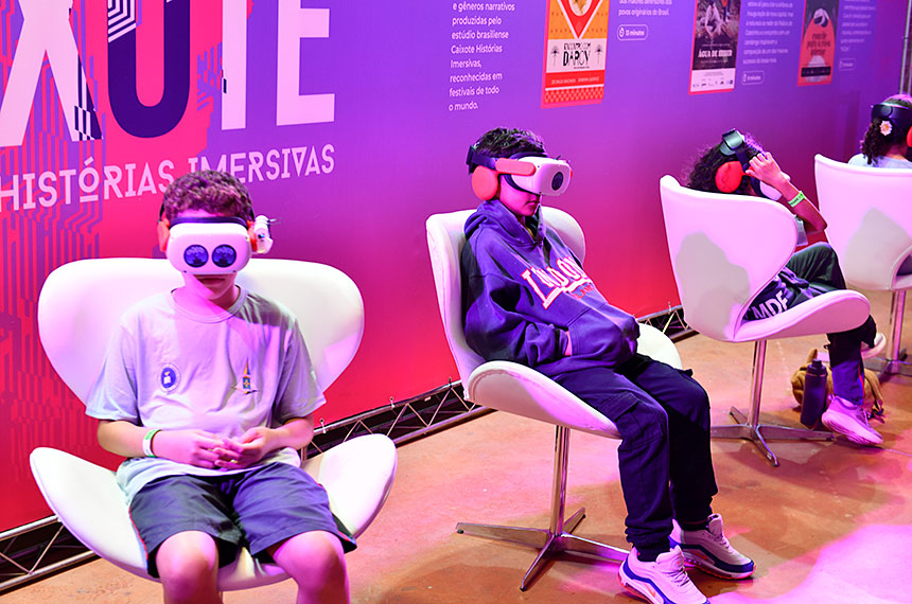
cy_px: 302
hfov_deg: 36.3
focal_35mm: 55
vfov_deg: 24.5
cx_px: 456
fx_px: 1391
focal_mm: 55
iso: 1000
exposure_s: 1/80
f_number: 4.5
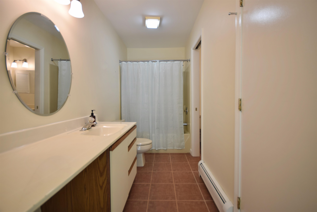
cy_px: 106
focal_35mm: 15
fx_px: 132
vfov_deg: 77.3
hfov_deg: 100.4
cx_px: 158
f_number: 4
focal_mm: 10
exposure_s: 1/25
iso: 200
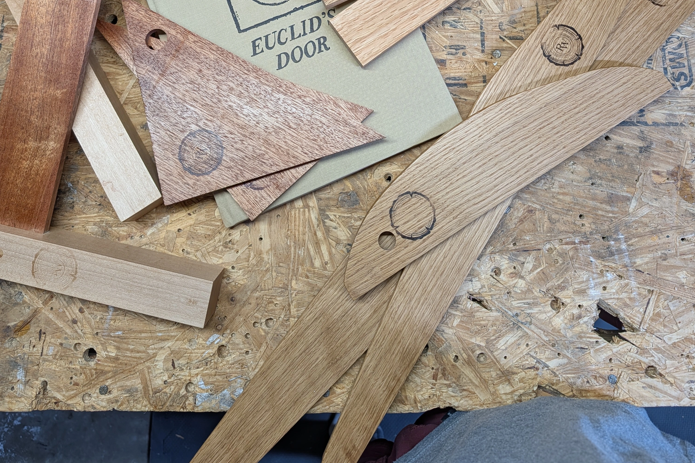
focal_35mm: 34
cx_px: 346
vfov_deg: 35.4
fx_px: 656
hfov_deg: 55.8
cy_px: 5
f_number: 1.68
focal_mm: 6.9
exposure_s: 1/60
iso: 69
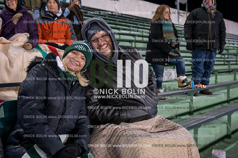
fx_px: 258
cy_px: 79
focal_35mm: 39
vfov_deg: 34.2
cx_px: 119
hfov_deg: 49.6
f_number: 4.5
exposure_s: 1/640
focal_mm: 39
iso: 5000
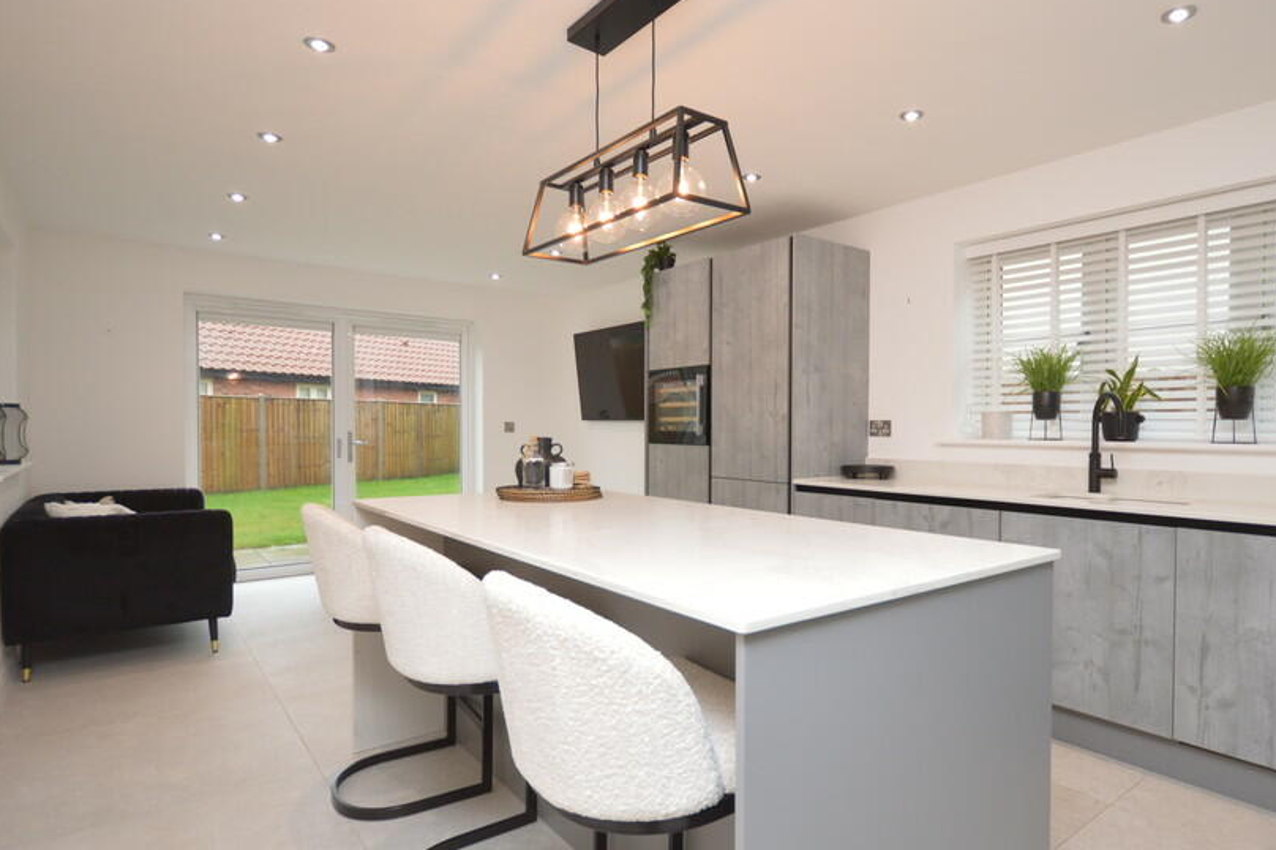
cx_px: 726
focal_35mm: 19
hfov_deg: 86.4
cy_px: 440
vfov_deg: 64.5
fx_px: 673
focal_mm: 10
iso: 400
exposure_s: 1/100
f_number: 4
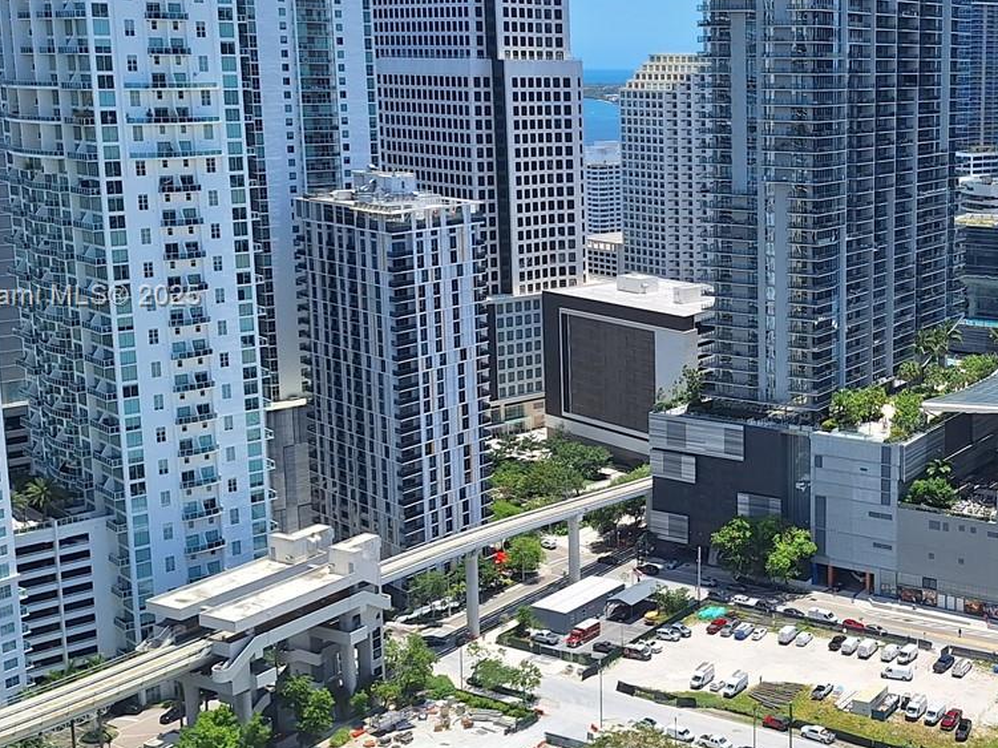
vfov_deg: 29.6
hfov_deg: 37.1
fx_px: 1412
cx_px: 839
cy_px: 298
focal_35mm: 49
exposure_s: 1/3759
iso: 40
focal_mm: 5.54
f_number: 1.8
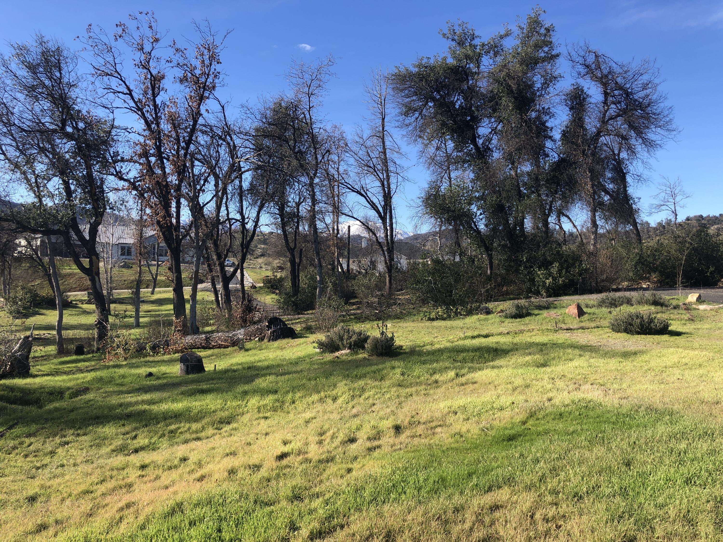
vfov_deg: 49.7
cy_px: 271
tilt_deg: +0.8
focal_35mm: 28
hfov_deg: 63.4
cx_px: 362
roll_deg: -0.6
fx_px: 585
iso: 20
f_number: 1.8
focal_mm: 4
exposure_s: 1/906
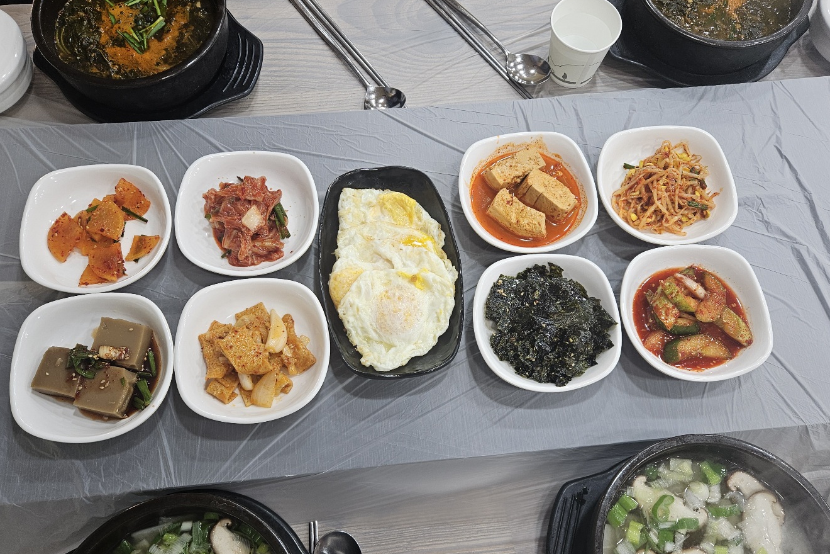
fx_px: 669
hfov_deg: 63.7
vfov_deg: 44.8
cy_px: 320
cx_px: 422
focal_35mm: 29
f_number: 1.8
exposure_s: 1/120
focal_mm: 5.4
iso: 64
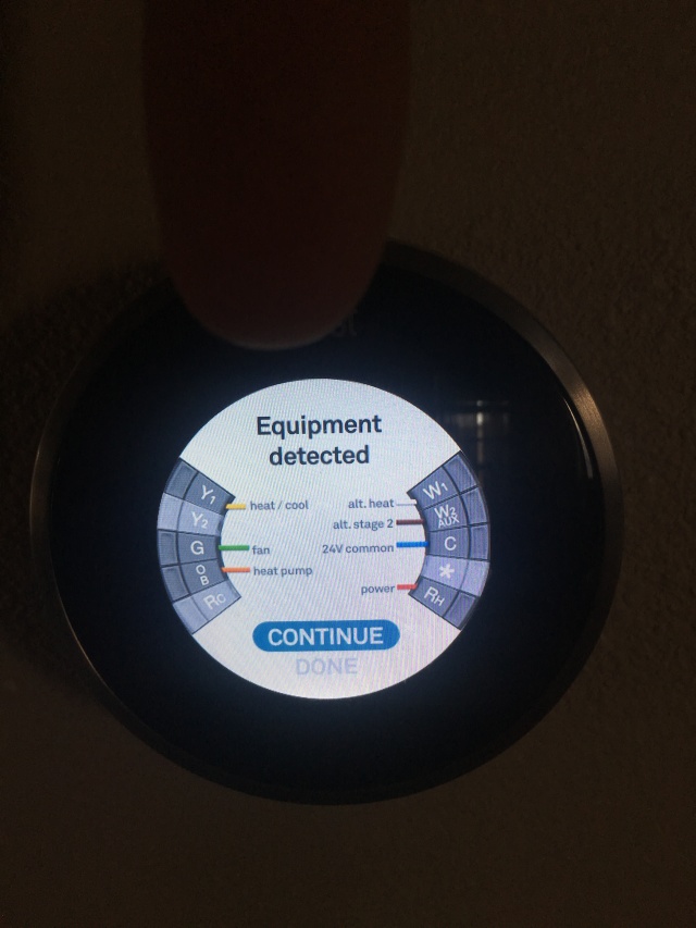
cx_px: 348
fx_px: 777
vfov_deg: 61.7
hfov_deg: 48.2
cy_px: 464
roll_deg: +2.4
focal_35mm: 29
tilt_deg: -11.3
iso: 25
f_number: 2.2
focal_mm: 4.15
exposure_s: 1/60
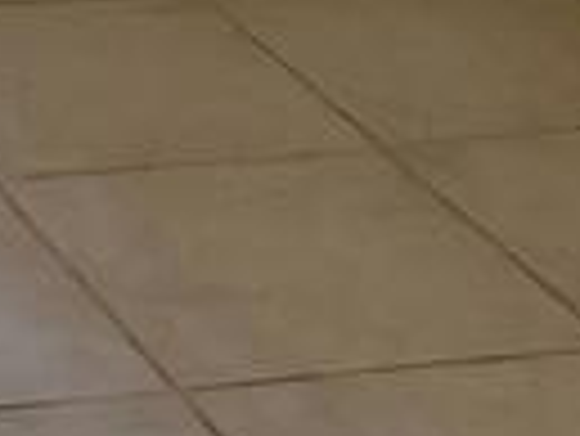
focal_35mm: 191
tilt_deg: -7.7
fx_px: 3203
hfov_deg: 9.5
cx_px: -683
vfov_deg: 7.0
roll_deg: -0.9
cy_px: -832
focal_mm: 6.76
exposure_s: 1/40
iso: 800
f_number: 1.78
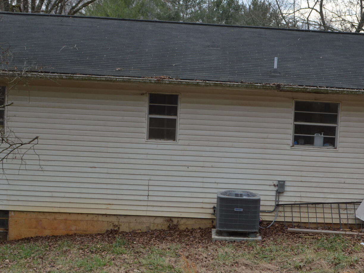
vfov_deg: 18.8
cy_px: 191
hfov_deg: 24.8
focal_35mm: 78
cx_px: 266
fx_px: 820
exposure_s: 1/125
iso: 100
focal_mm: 22
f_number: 8
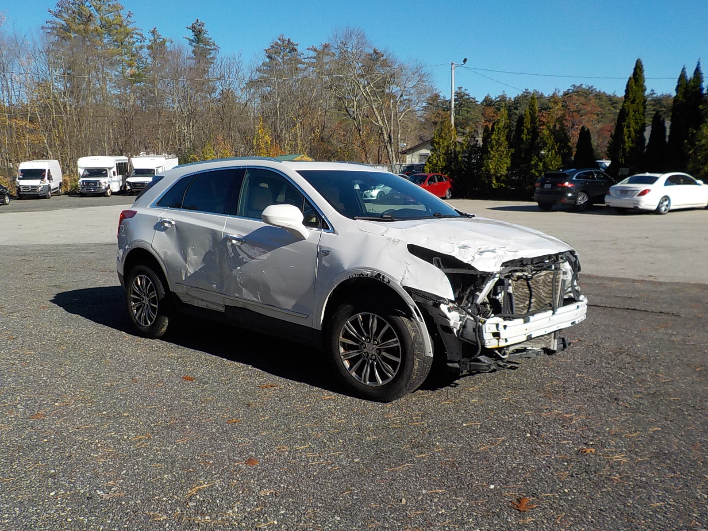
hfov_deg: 60.0
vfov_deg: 46.8
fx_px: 614
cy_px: 266
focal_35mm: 30
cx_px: 354
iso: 125
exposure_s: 1/1250
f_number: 3.3
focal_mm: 4.1
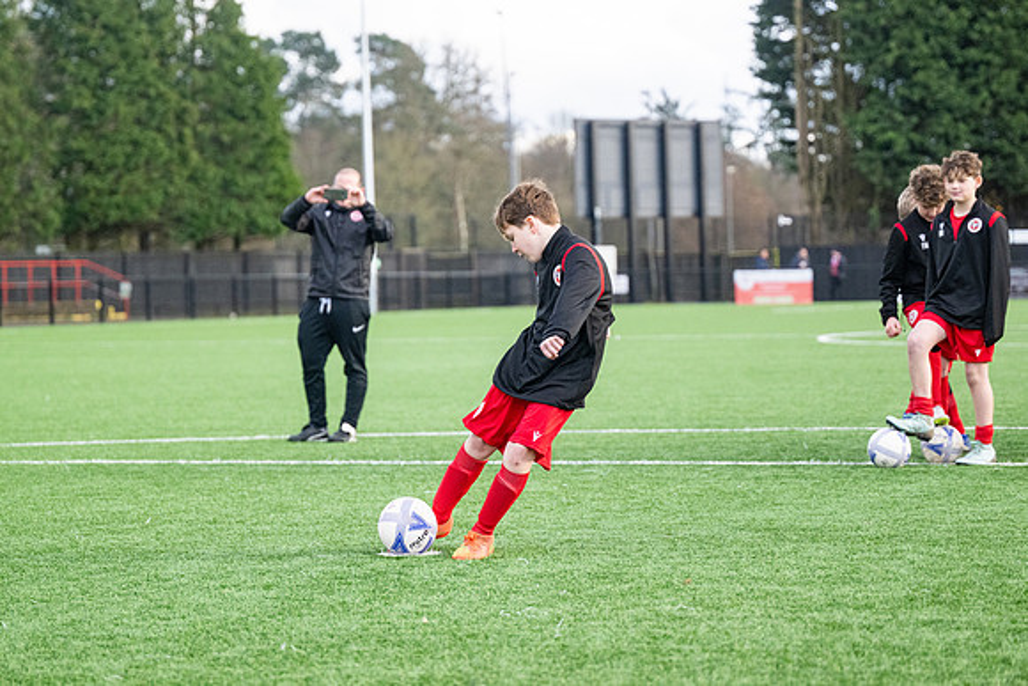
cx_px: 514
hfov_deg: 16.4
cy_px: 343
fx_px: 3570
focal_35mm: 125
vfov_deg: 11.0
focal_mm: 125
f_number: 4
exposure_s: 1/2000
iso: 2000
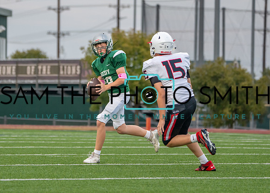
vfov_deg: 4.3
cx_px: 96
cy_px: 79
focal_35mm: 338
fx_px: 2591
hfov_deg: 6.0
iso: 1000
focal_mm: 212
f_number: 5.6
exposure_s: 1/1600
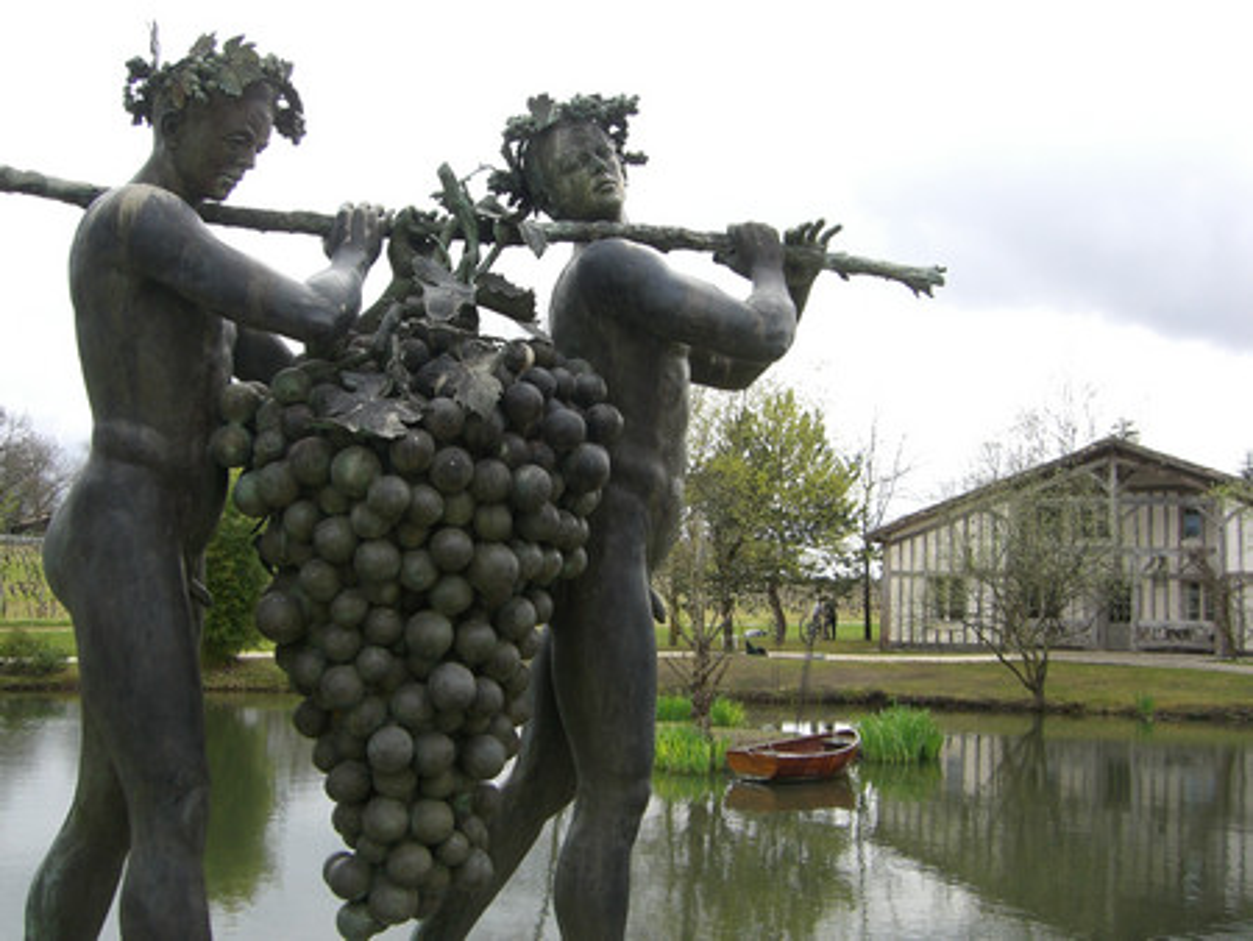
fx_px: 1376
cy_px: 470
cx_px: 626
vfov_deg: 37.8
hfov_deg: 49.0
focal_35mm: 38
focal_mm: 6.2
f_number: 4.3
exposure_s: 1/160
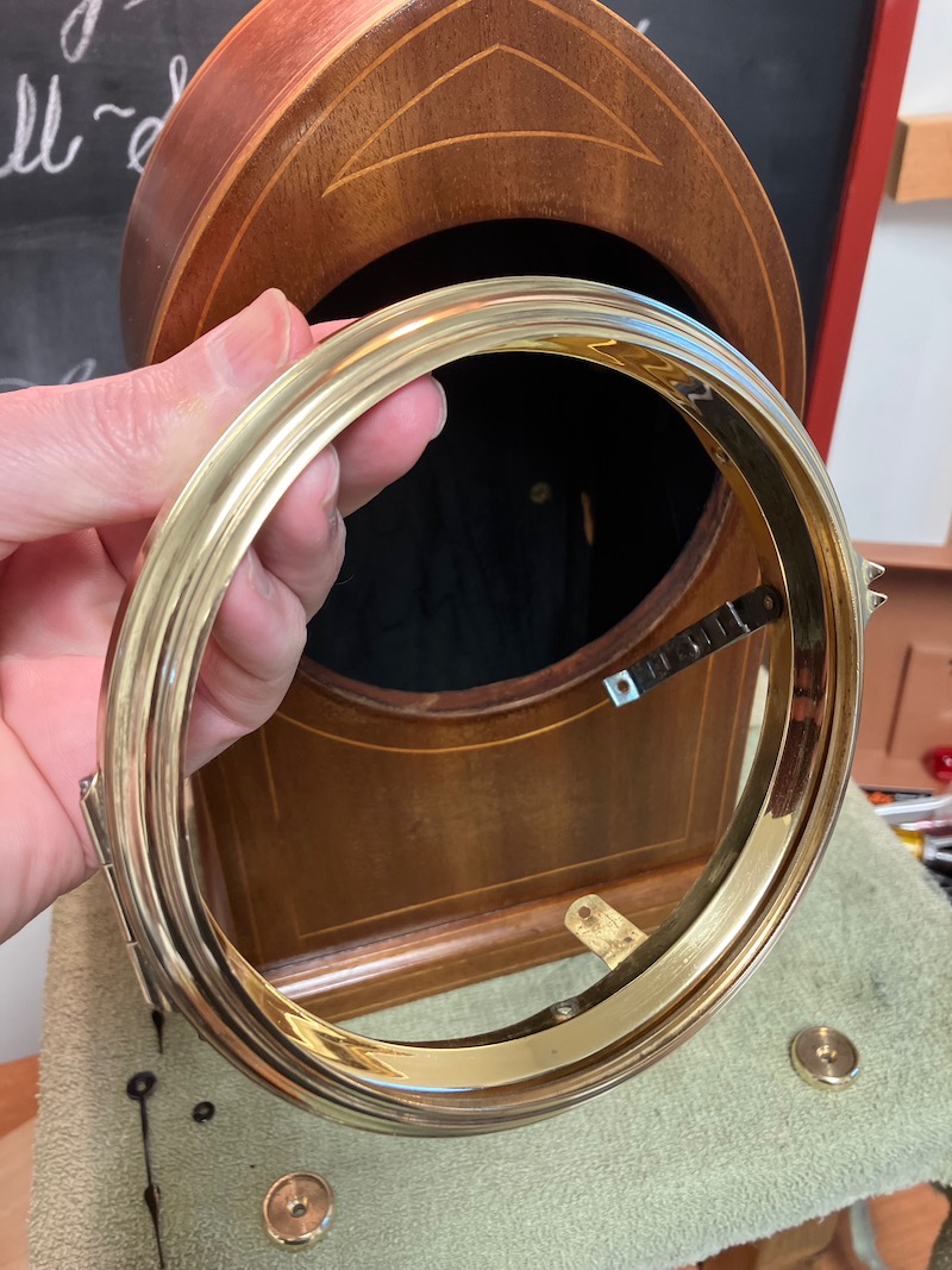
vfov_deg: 63.4
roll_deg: +0.9
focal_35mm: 28
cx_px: 476
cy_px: 635
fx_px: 1027
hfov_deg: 49.7
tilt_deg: -35.1
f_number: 1.8
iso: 160
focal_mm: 3.99
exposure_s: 1/60
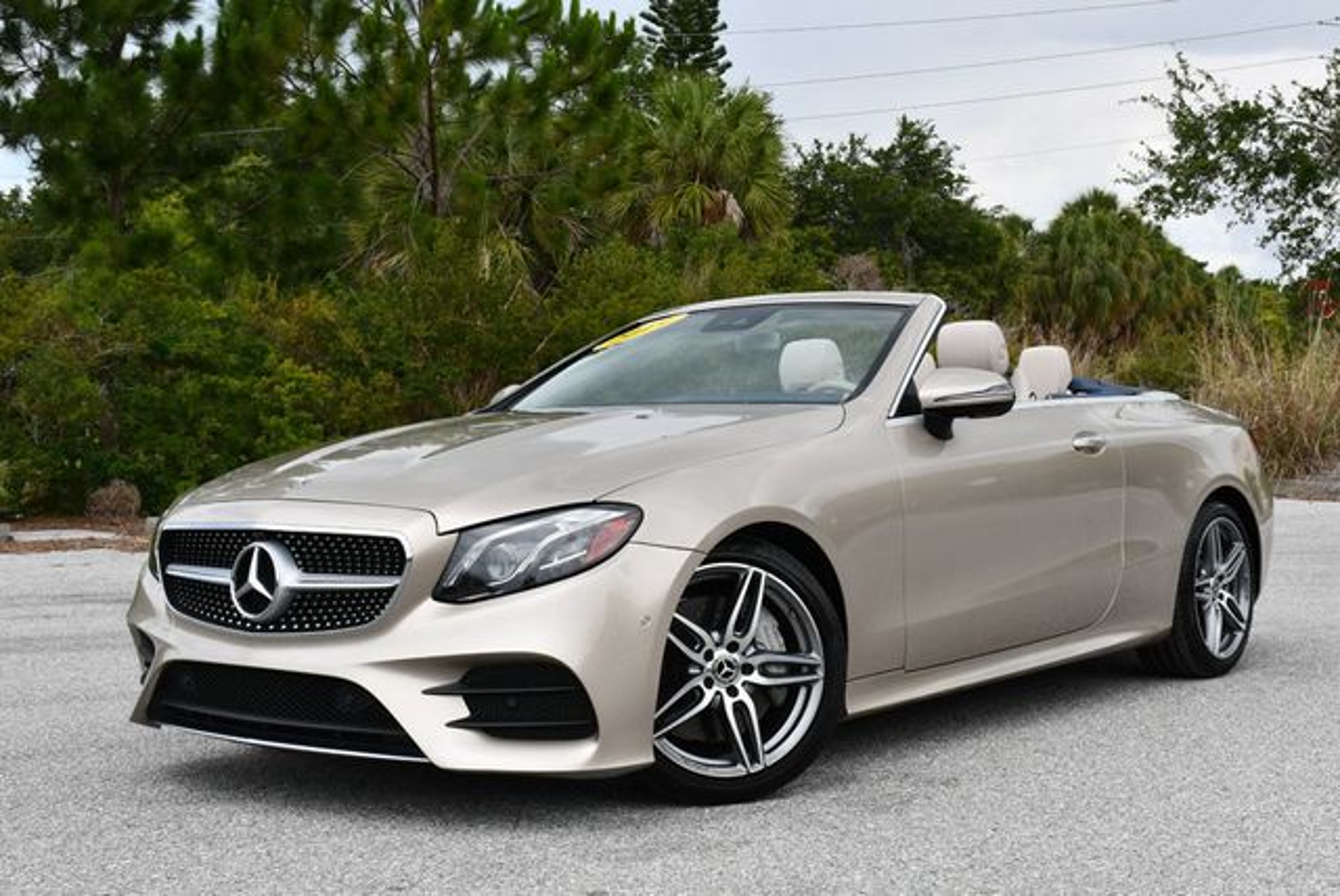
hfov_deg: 41.1
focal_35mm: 48
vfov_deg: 28.1
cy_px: 448
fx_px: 1788
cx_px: 670
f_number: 8
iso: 125
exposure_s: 1/250
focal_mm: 24
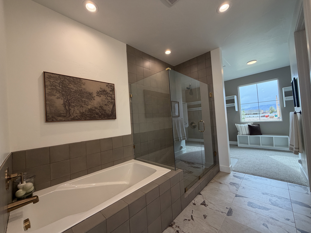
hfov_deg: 102.1
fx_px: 126
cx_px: 156
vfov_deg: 85.7
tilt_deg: +3.5
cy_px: 116
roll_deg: +4.0
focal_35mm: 14
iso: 125
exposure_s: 1/120
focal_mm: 2.22
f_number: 2.2
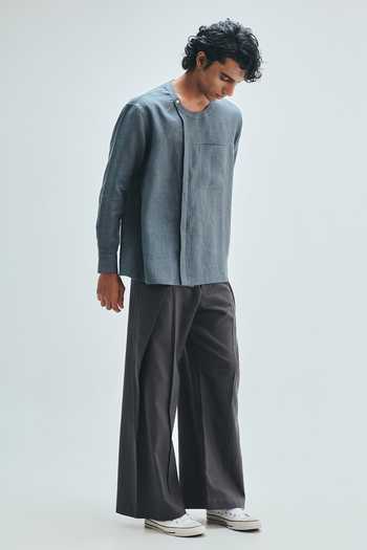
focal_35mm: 58
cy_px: 275
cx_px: 184
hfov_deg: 23.4
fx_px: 887
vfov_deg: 34.5
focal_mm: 58
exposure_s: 1/125
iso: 400
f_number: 8
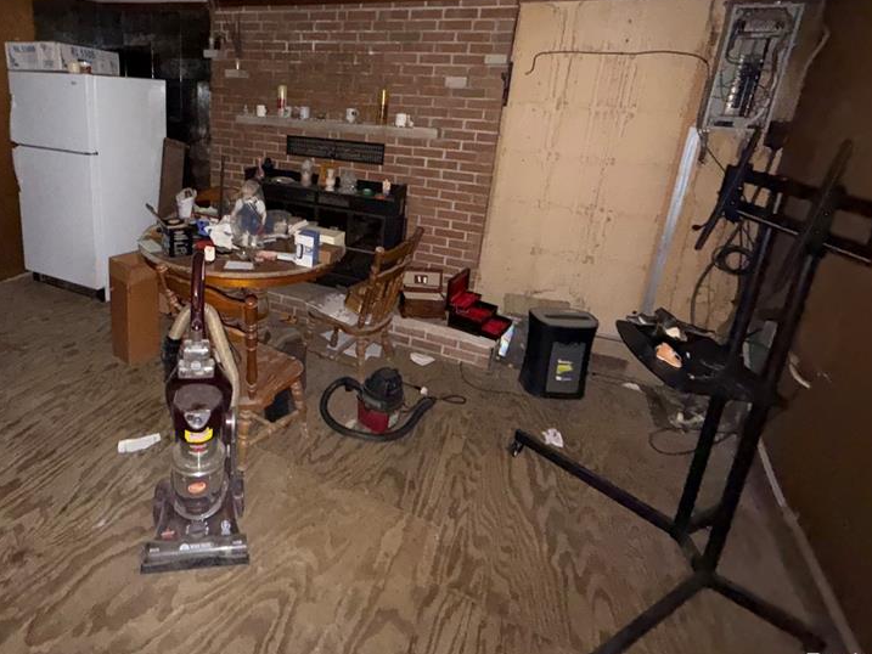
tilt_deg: -13.7
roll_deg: -3.2
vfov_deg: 64.2
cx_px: 306
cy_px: 215
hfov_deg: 79.6
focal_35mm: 20
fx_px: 504
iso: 1000
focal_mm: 2.22
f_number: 2.2
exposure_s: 1/16
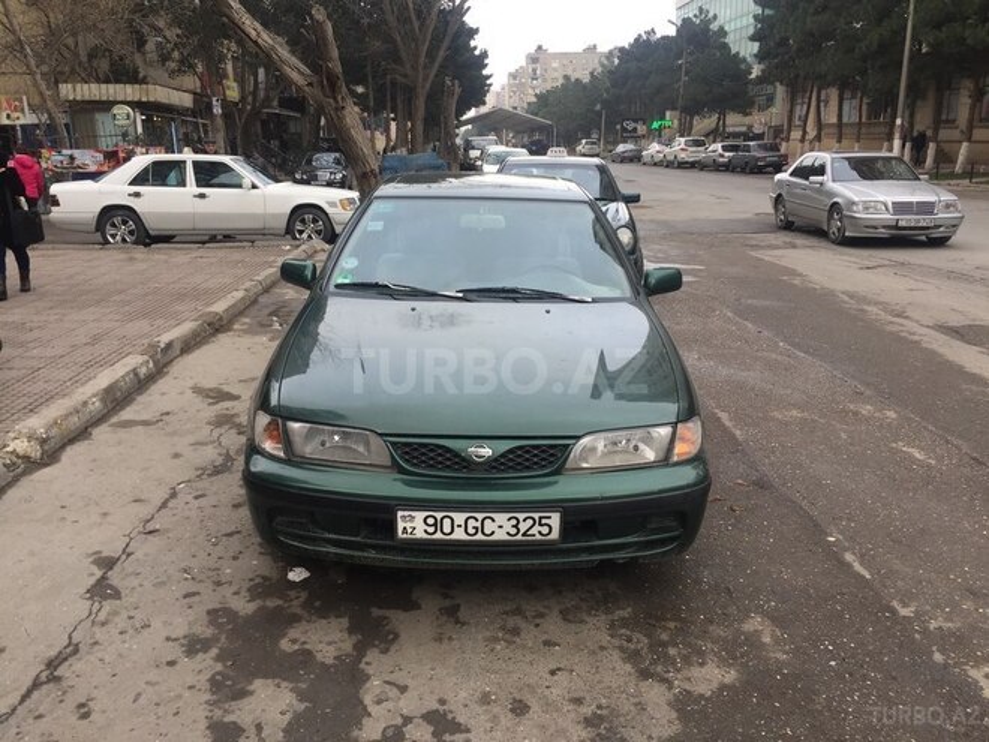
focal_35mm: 29
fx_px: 829
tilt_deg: -15.5
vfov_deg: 48.2
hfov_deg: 61.7
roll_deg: +0.9
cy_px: 371
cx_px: 494
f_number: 2.2
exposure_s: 1/246
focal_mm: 4.15
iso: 32
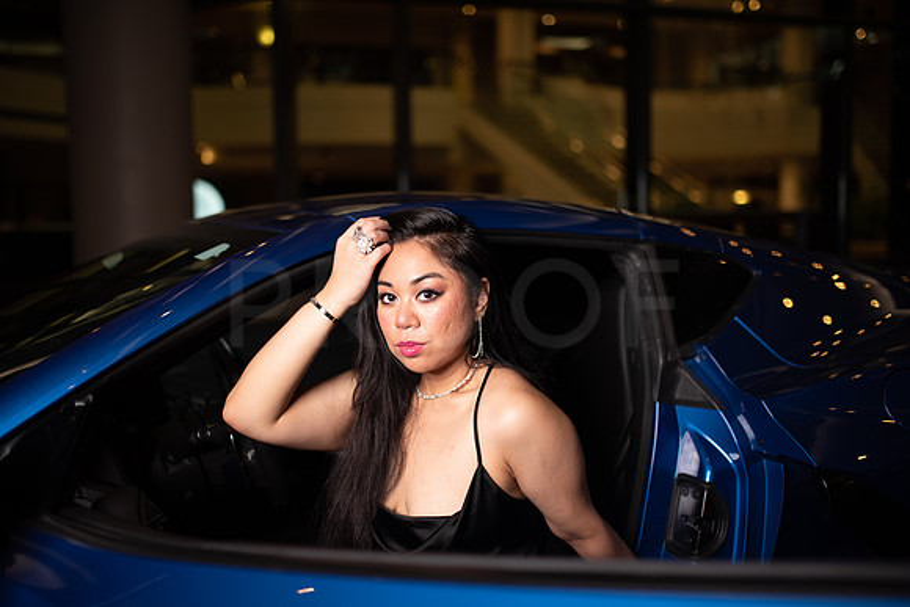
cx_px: 455
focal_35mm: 35
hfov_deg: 54.4
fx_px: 885
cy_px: 304
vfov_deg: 37.9
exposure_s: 1/640
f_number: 1.4
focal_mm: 35
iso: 500
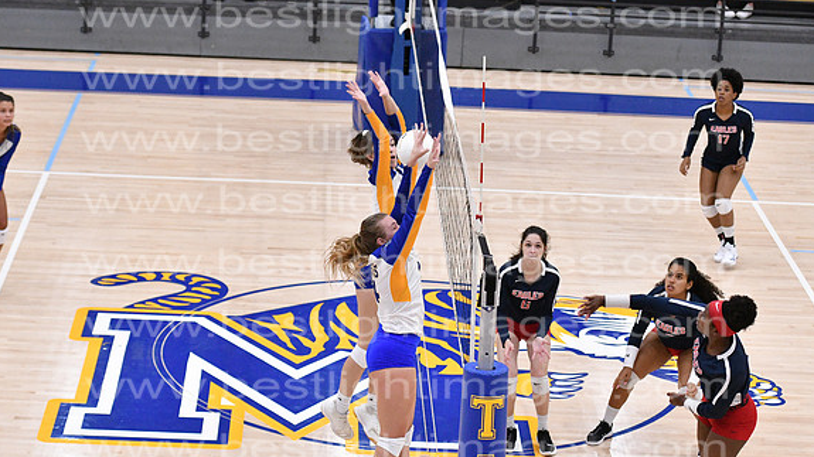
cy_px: 234
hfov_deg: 19.3
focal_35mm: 111
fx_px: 2395
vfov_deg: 10.9
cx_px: 406
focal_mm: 70
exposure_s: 1/1000
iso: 6400
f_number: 3.2
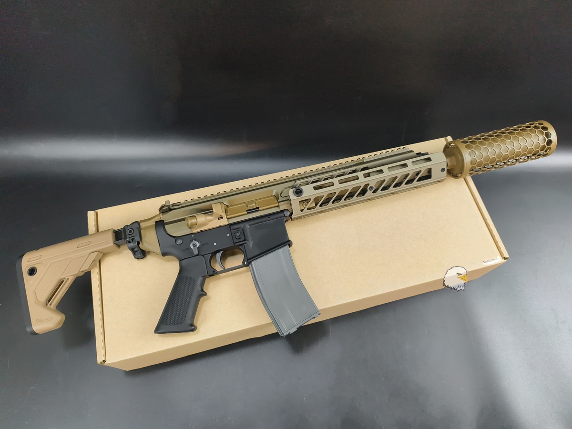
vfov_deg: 58.9
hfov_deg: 73.9
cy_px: 214
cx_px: 286
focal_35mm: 23
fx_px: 380
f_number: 1.57
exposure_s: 1/60
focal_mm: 6.54
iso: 412
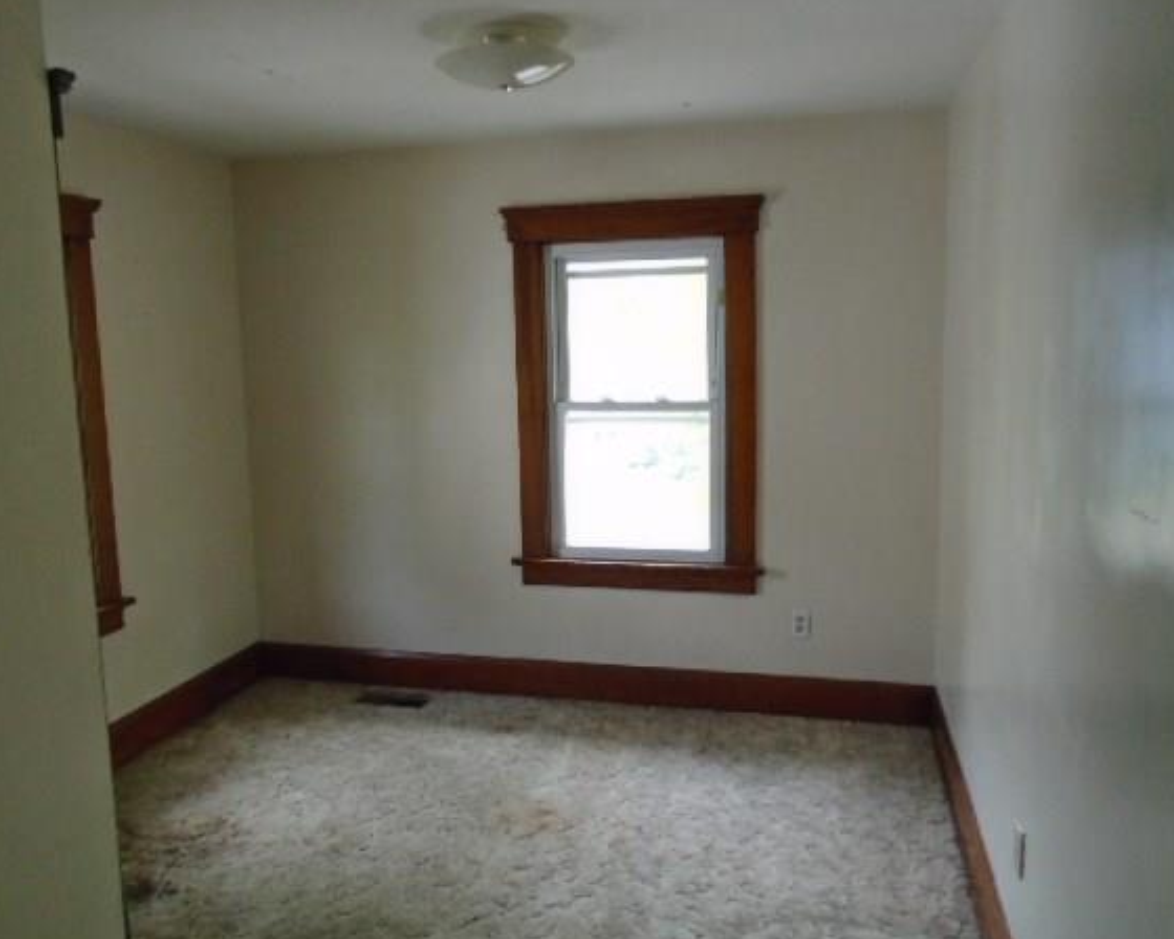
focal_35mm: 29
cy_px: 482
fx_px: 1008
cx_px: 558
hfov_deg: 60.4
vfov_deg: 50.0
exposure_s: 1/80
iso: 400
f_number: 3.2
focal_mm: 4.6
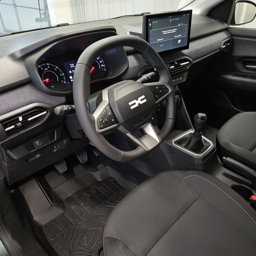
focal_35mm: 28
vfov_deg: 57.3
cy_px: 129
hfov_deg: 57.1
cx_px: 146
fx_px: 234
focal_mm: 5.4
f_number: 1.8
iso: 500
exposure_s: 1/90.1
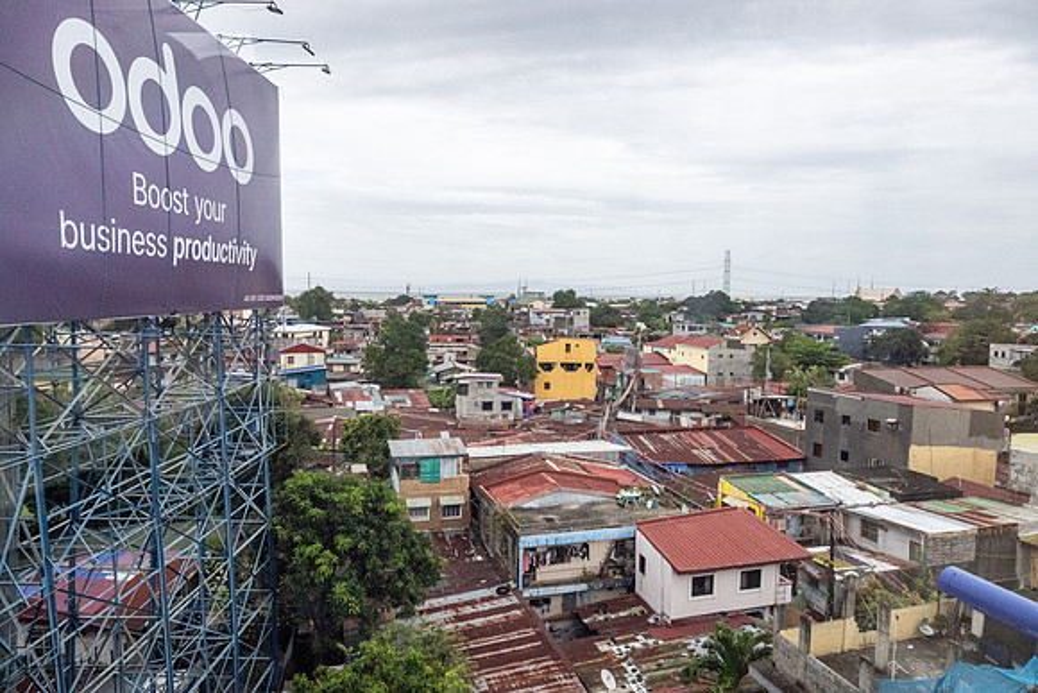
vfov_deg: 53.2
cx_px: 519
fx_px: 692
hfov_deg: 73.7
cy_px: 346
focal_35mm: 24
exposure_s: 1/1000
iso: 4000
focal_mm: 24
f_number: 8
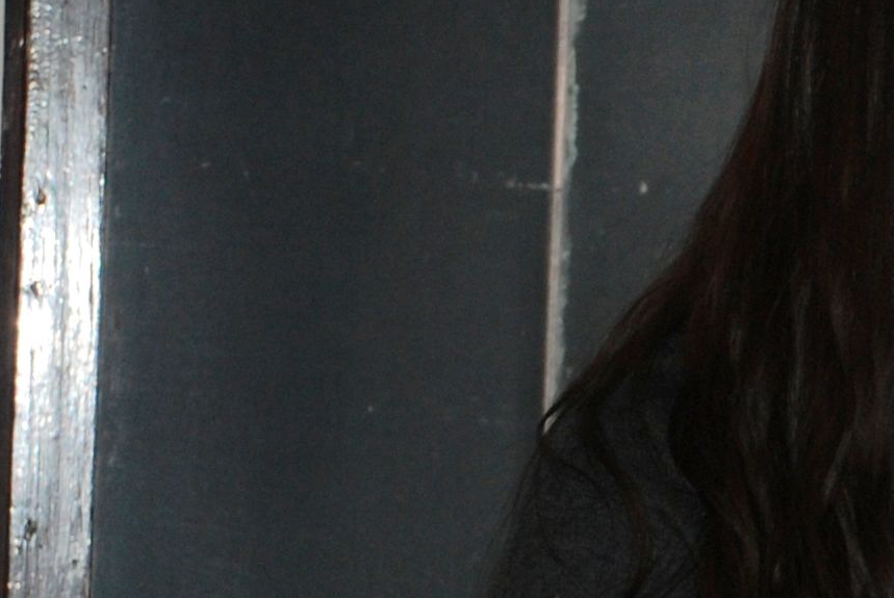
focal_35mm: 338
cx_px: 1198
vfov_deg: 4.1
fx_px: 8404
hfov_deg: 6.0
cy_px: 523
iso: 200
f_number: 5
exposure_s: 1/60
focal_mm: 50
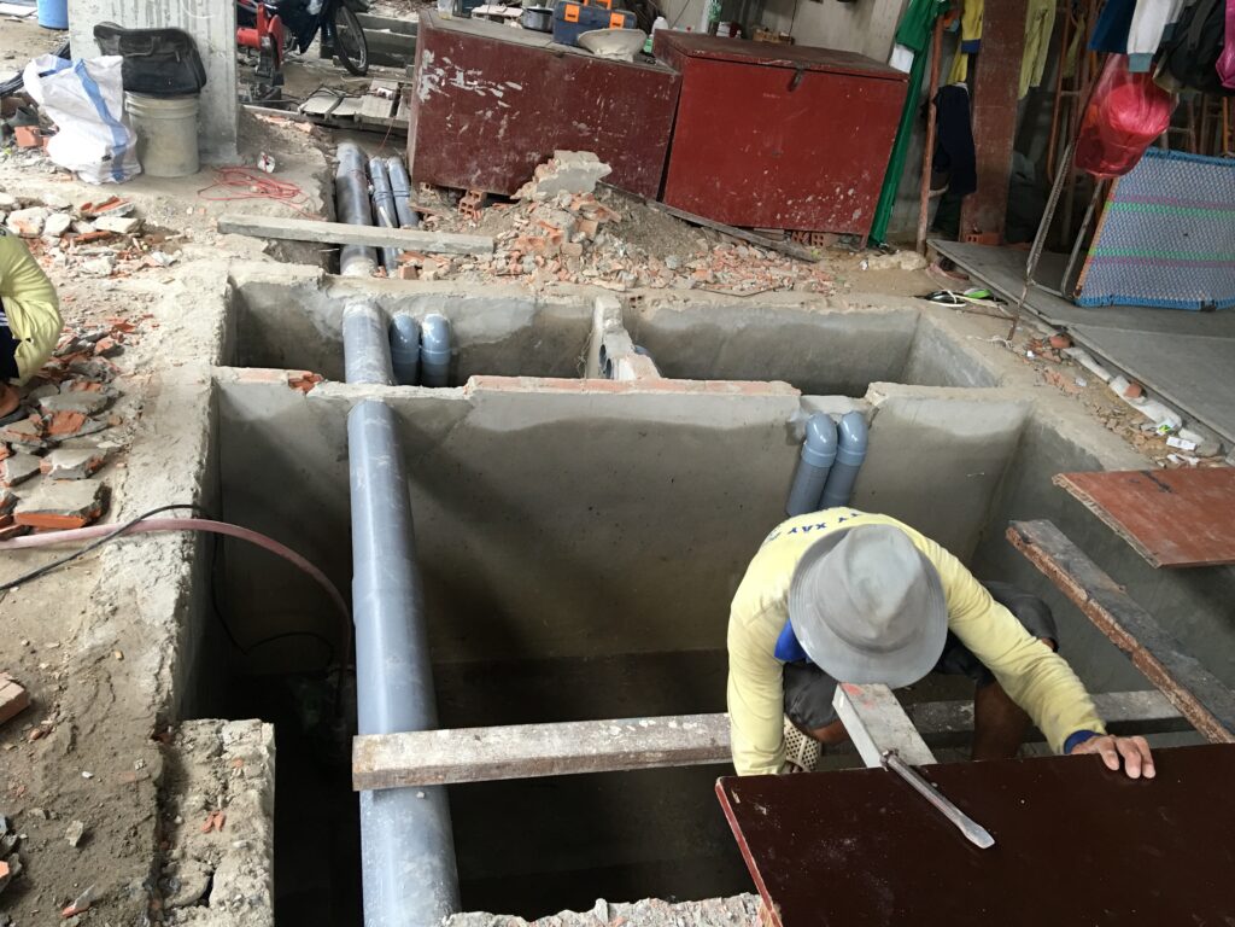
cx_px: 618
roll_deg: -9.2
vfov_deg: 48.2
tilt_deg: -27.1
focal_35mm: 29
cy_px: 464
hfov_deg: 61.7
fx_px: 1035
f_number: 2.2
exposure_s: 1/17
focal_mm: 4.15
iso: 64
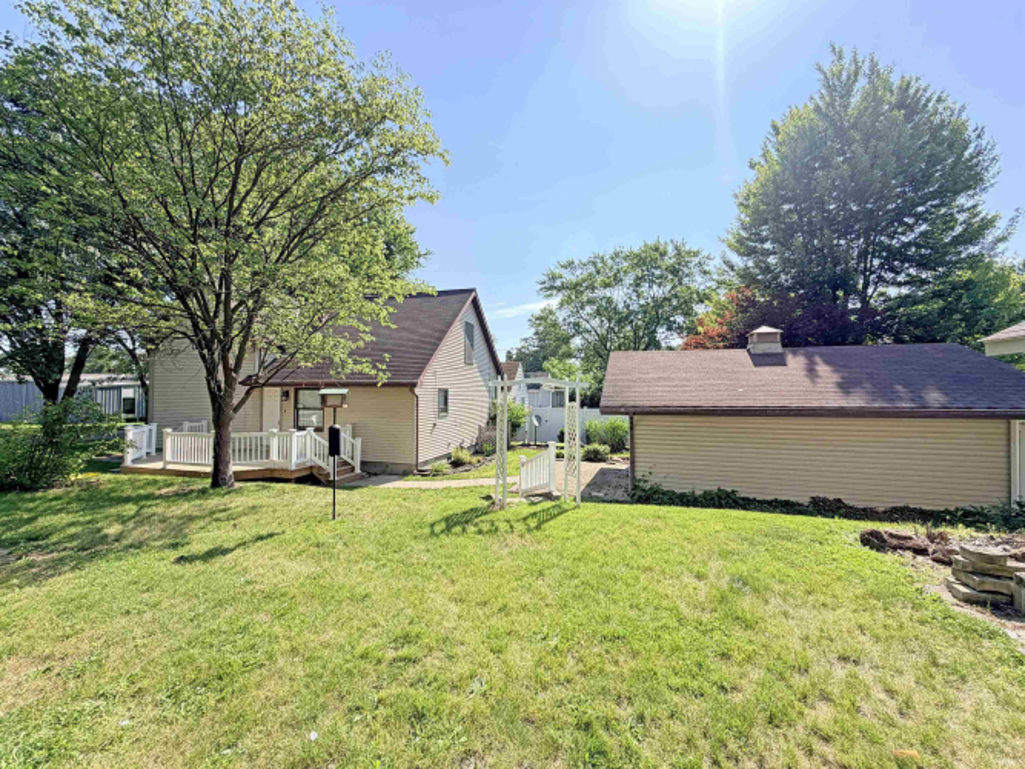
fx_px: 414
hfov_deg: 102.1
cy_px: 384
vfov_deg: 85.7
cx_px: 512
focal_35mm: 14
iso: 40
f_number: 2.2
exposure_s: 1/590
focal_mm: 2.22
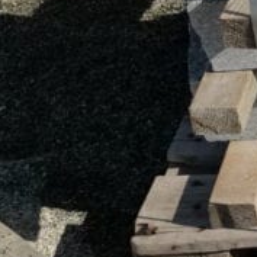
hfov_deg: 12.2
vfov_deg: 13.7
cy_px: -62
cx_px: 555
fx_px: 1033
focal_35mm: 123
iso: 4000
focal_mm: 25
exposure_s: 1/500
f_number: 8
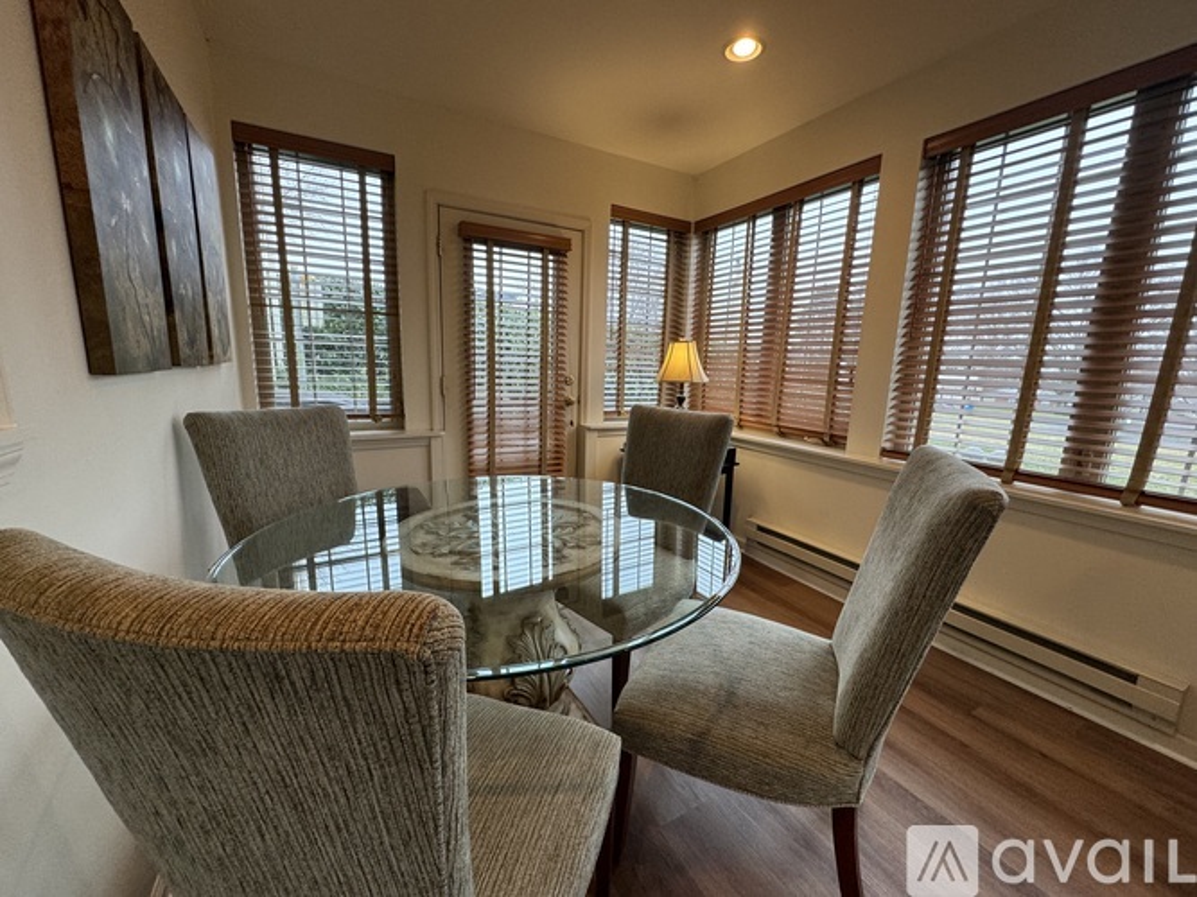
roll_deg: -1.4
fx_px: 484
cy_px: 448
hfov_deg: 102.1
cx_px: 598
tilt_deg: -10.0
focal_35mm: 14
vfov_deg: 85.7
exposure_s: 1/120
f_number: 2.2
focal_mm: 2.22
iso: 160
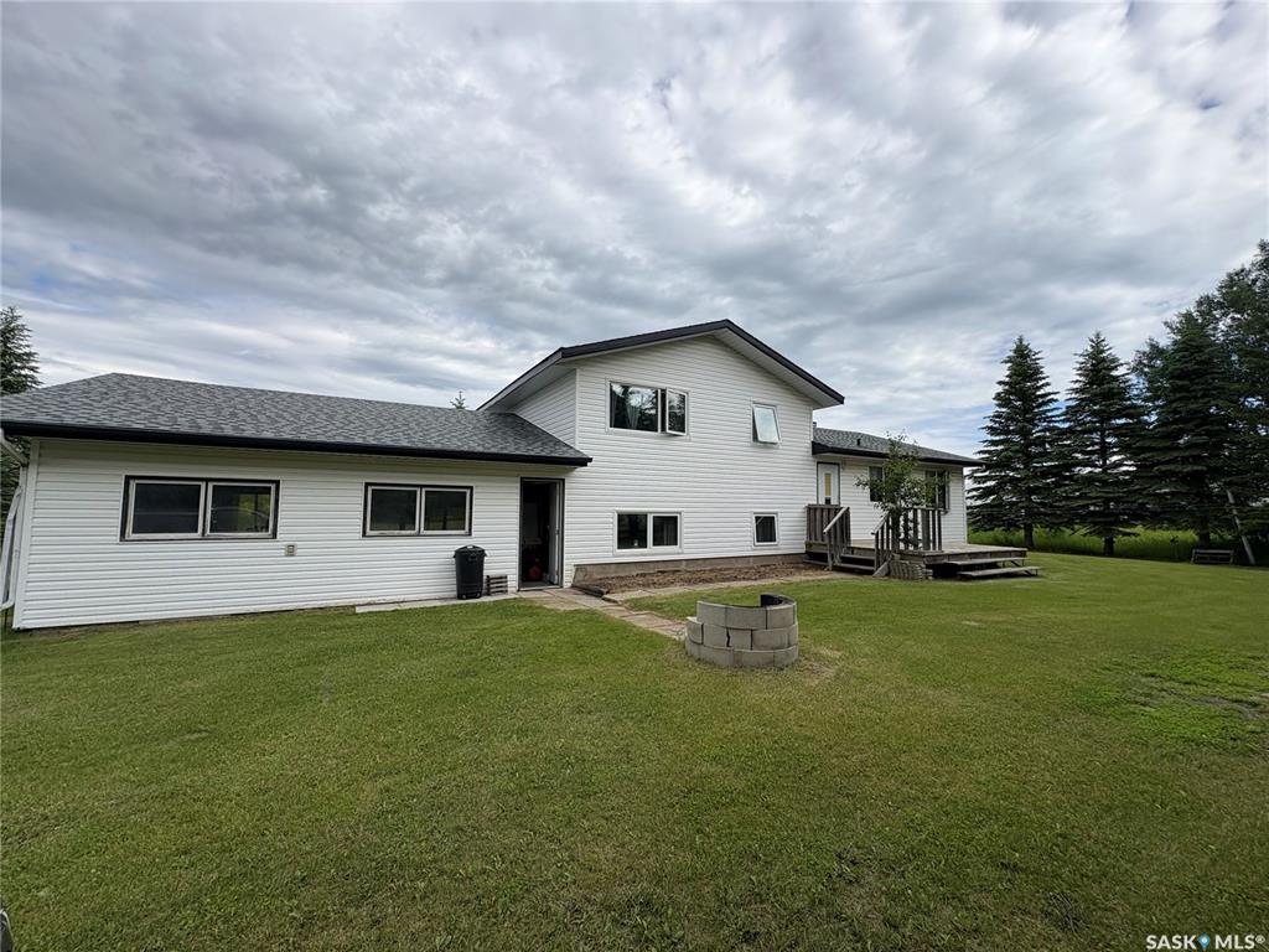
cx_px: 634
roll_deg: -0.8
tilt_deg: +3.9
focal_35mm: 14
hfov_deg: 102.1
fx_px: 513
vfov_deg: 85.7
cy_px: 476
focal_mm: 2.22
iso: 50
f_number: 2.2
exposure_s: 1/1748
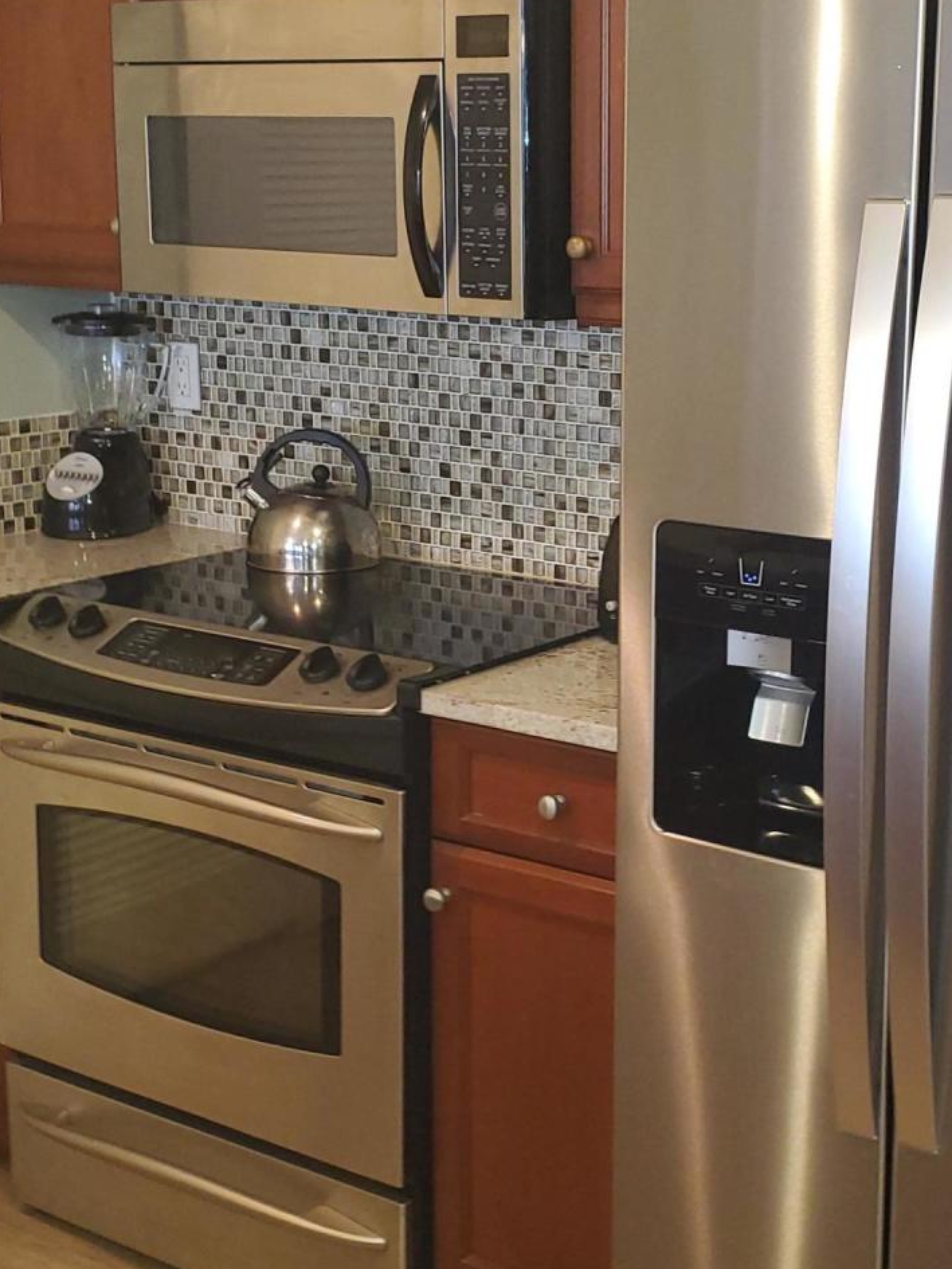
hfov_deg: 26.4
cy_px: 537
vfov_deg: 34.9
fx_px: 2016
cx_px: 649
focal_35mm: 55
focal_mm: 4.3
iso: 160
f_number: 2.4
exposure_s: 1/20
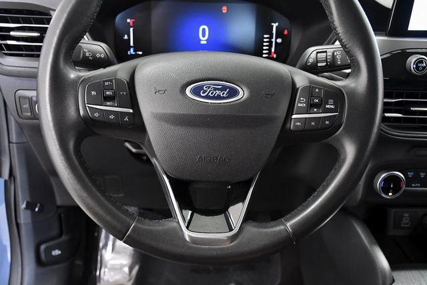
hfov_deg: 49.5
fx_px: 463
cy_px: 142
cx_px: 214
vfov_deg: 34.2
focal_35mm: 39
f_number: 4.5
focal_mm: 26
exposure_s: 1/125
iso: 2500
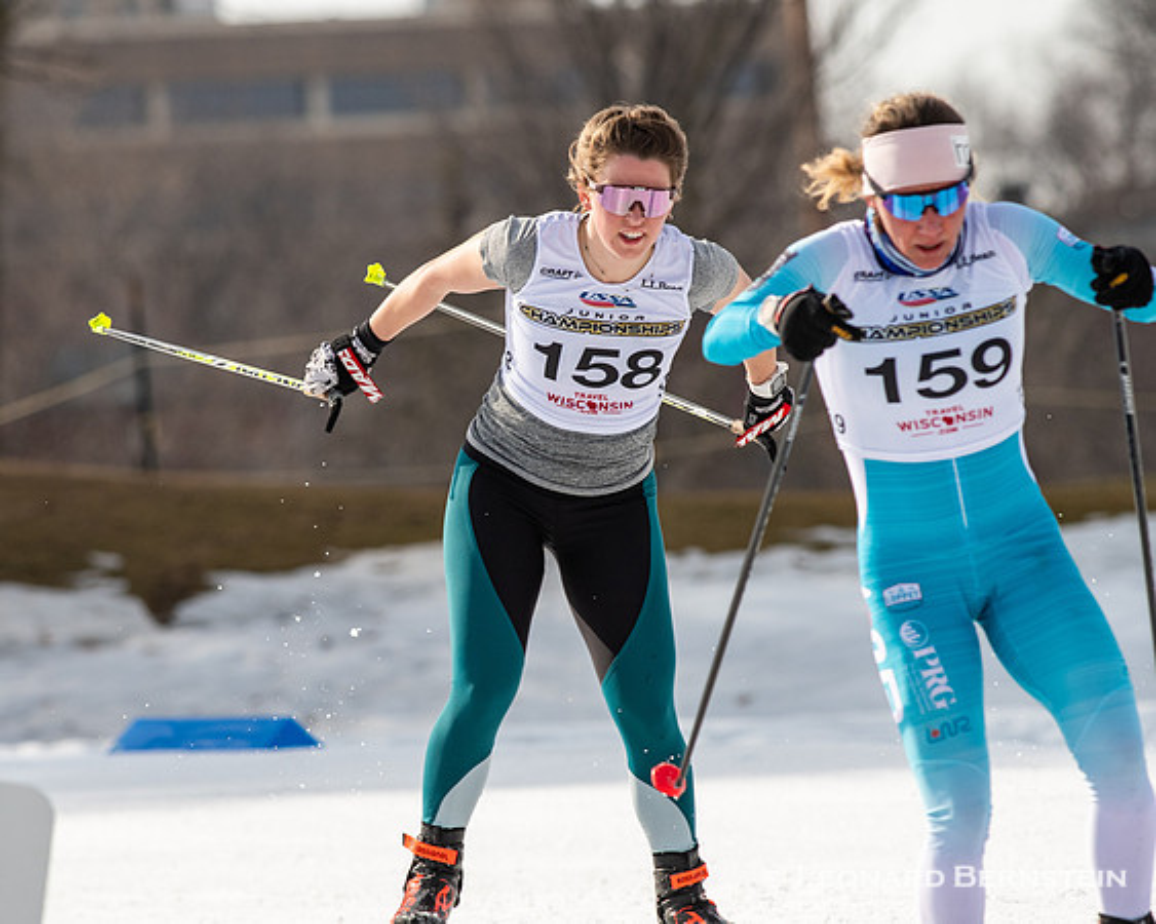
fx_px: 17365
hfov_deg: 3.8
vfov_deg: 3.0
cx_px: 482
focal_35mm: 508
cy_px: 461
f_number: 6.3
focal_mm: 300
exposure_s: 1/2000
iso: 400
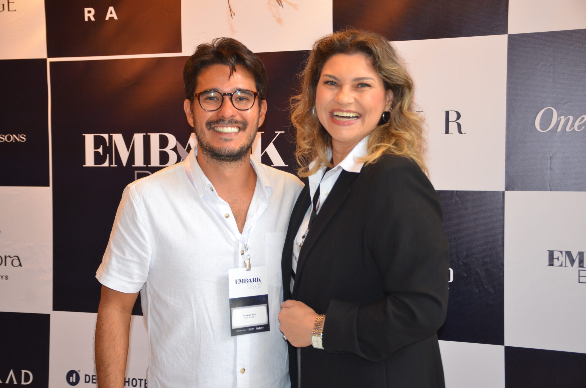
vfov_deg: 26.4
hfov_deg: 39.0
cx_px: 293
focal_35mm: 51
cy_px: 194
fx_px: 829
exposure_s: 1/60
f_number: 4.2
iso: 800
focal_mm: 34
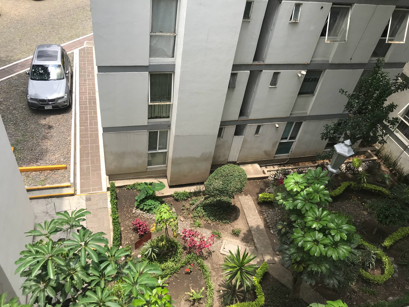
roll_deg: -11.3
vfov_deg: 49.7
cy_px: 154
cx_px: 204
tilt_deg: -43.7
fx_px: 331
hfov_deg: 63.4
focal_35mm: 28
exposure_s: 1/725
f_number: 1.8
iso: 20
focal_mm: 3.99
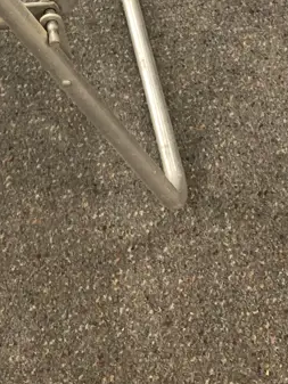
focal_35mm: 79
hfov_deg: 17.9
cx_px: -41
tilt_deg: -41.2
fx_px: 876
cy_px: -121
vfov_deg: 22.1
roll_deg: +4.8
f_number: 1.8
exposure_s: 1/50
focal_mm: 4.25
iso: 160
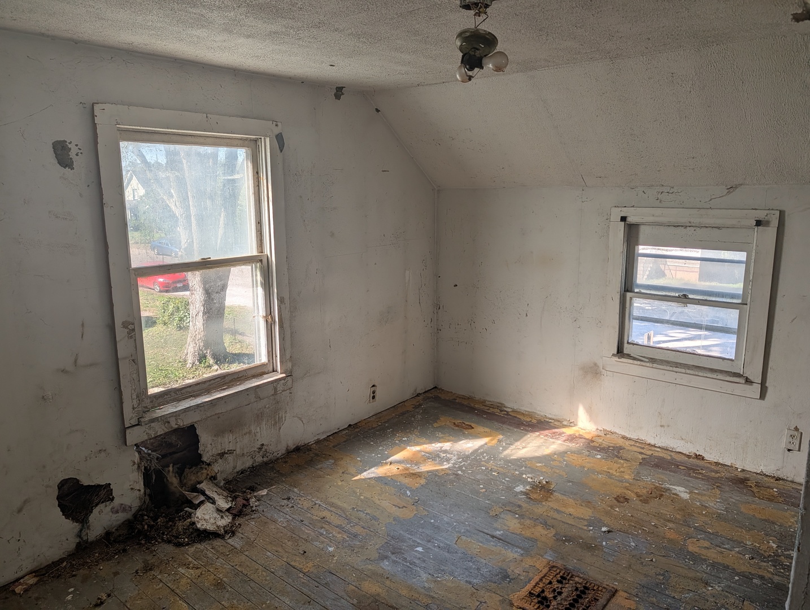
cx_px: 405
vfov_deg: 56.9
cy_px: 305
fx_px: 562
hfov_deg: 71.5
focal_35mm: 24
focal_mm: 6.9
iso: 26
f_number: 1.68
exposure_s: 1/226
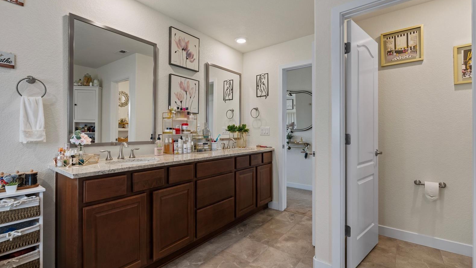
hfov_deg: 95.9
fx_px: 215
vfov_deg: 63.8
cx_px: 236
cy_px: 124
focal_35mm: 17
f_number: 6.3
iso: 320
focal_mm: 16
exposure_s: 1/5
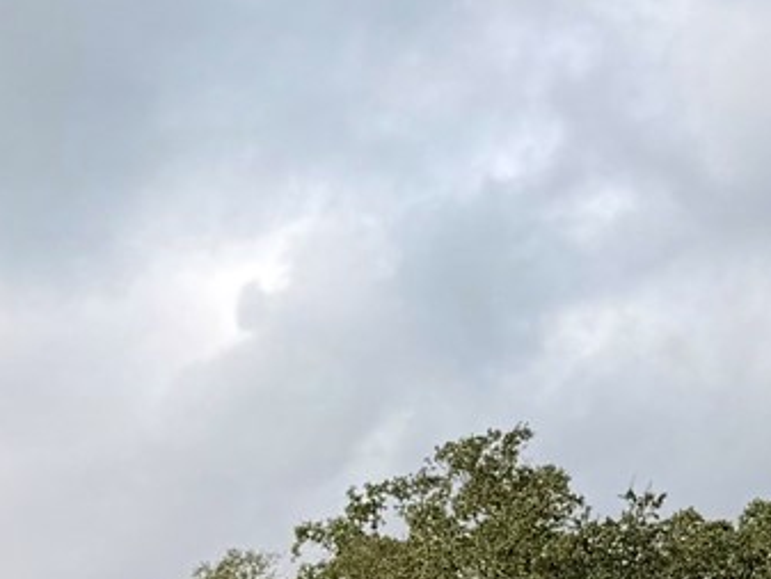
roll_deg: +0.5
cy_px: 927
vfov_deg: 12.2
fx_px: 2540
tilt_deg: +7.0
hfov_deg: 17.0
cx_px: 87
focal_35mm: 114
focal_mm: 6.76
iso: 80
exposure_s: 1/4167
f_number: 1.78
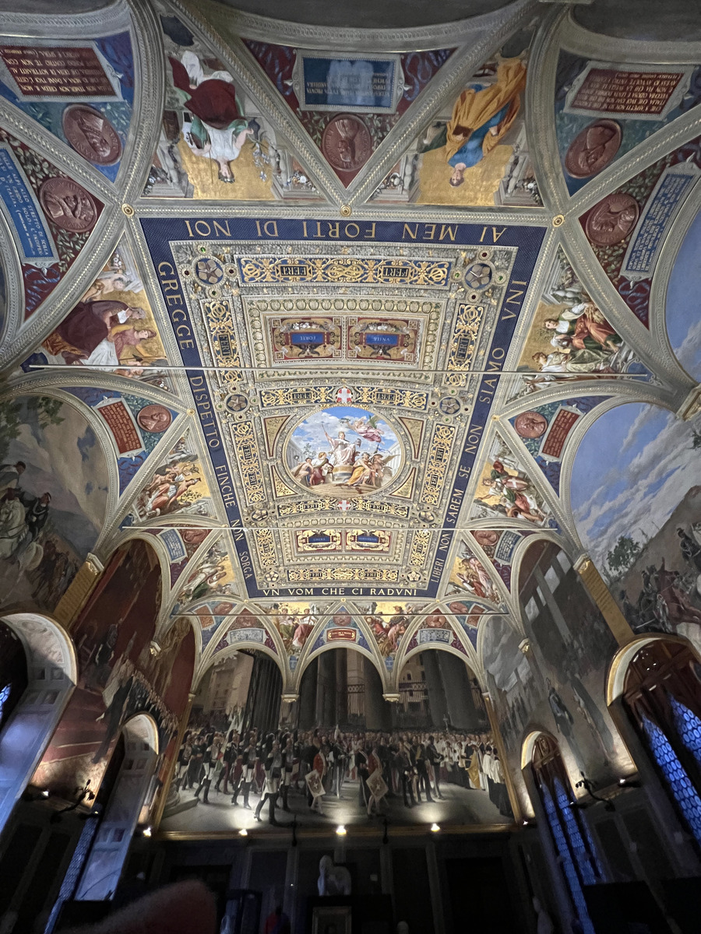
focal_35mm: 13
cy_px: 467
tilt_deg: +49.3
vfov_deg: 106.2
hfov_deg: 89.9
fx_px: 351
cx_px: 350
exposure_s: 1/33
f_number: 1.8
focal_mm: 1.57
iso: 1000
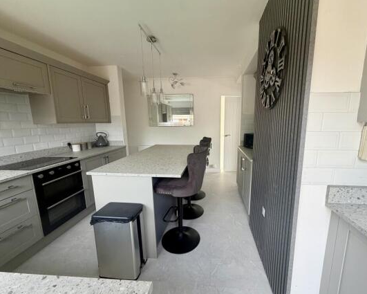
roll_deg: +0.8
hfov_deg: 96.5
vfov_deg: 84.1
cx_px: 200
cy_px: 149
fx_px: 163
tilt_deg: -9.8
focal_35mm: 15
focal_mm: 2.22
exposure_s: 1/121
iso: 100
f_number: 2.2
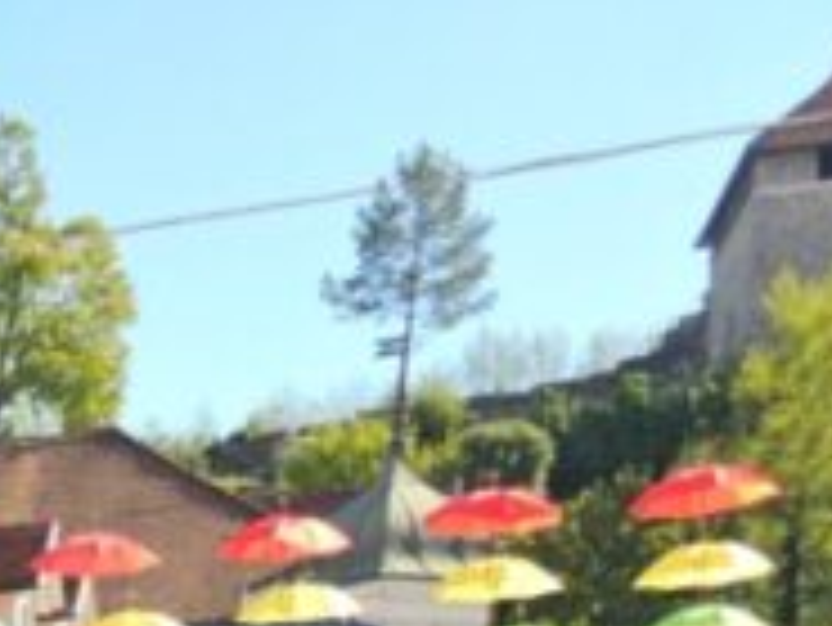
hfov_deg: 12.8
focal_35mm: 127
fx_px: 3054
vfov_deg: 10.3
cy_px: 1432
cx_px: -1012
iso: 10
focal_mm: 6.3
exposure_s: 1/237
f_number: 1.7
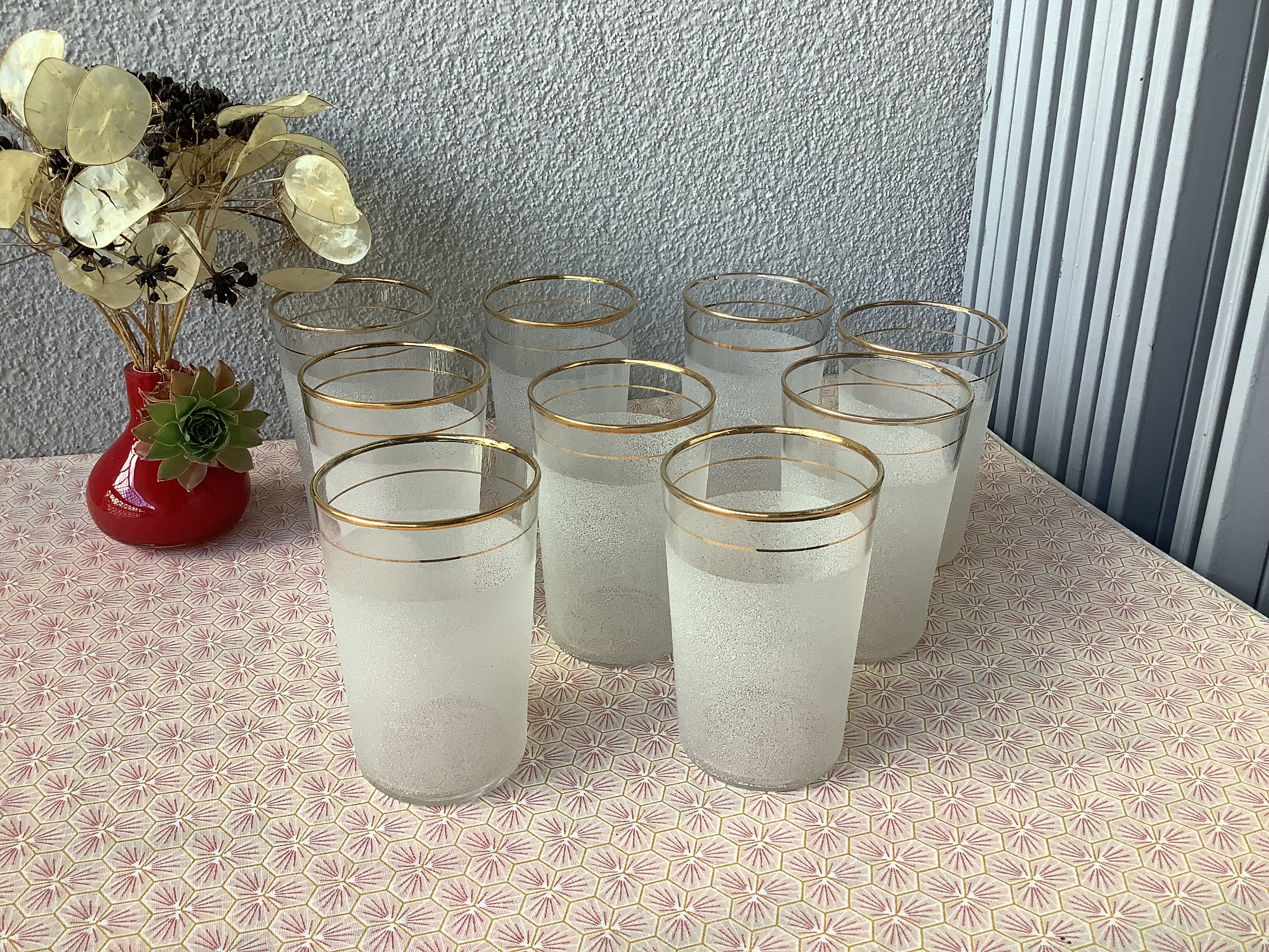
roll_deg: -0.1
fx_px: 1136
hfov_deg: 58.4
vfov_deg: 45.4
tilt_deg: -23.4
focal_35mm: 31
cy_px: 476
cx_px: 634
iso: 64
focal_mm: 3.3
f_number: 2.4
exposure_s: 1/100
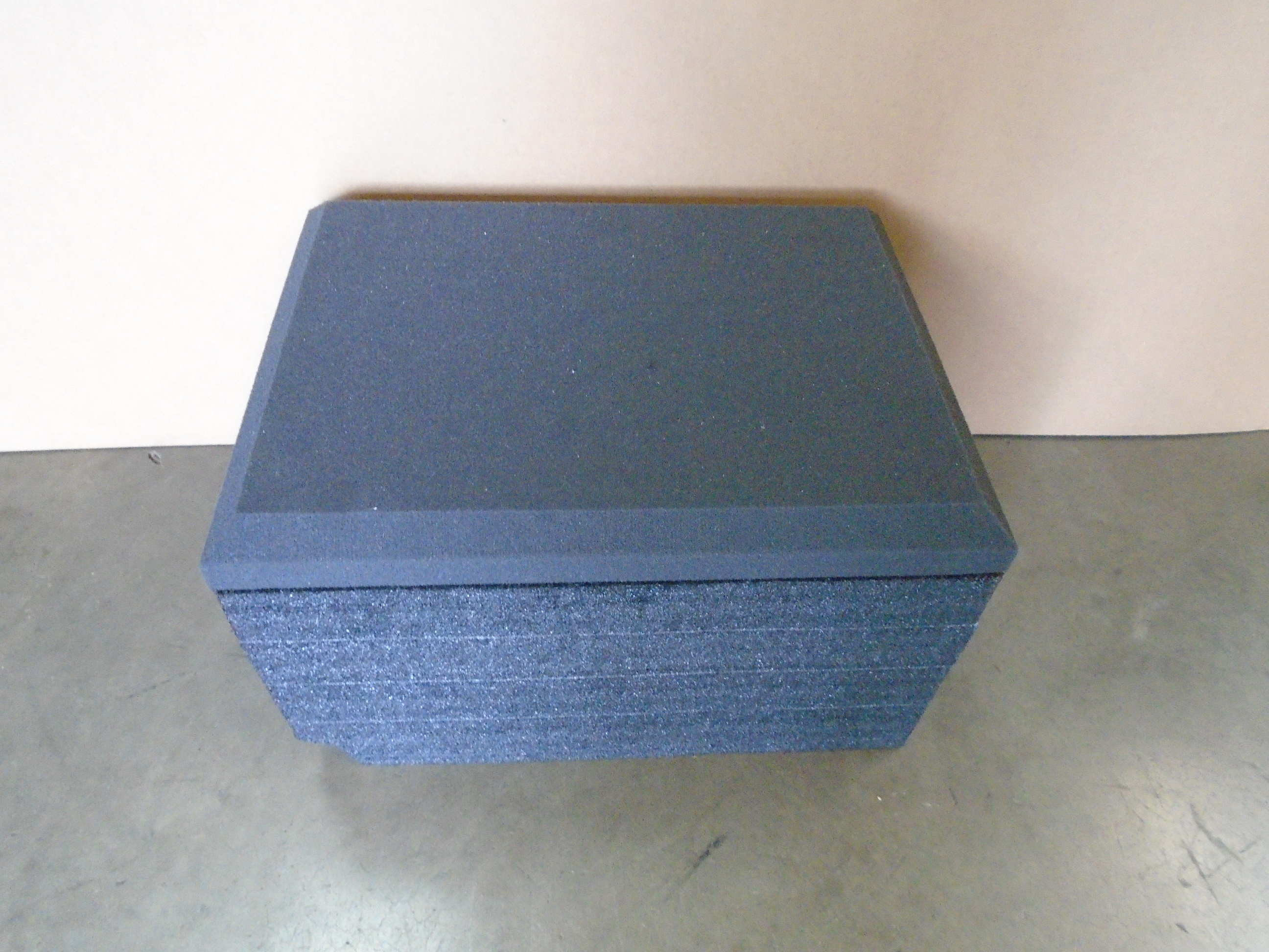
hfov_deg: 67.3
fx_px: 953
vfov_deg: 53.1
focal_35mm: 26
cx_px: 634
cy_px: 476
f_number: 3.2
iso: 800
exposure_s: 1/30
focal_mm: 4.6
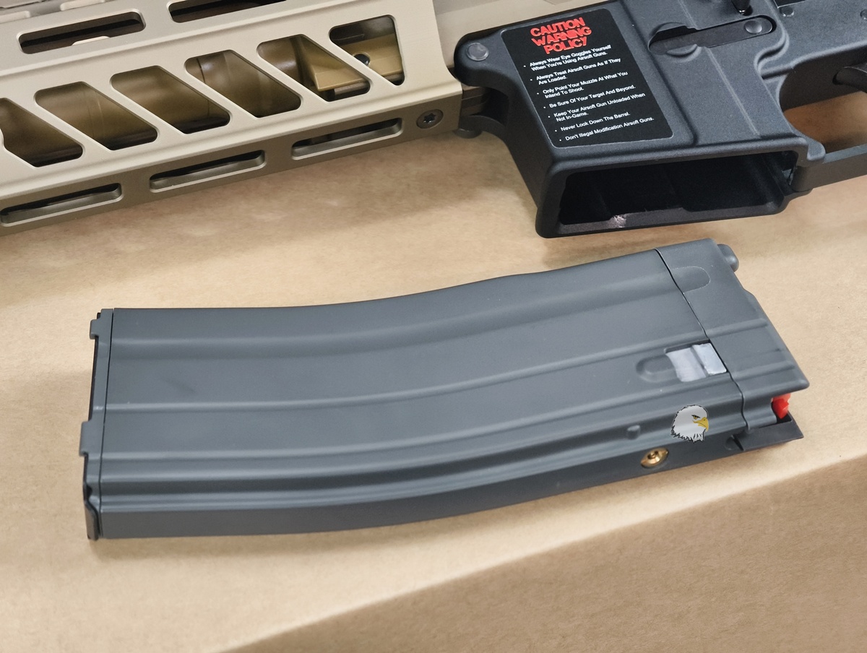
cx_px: 434
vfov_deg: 17.4
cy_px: 326
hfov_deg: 23.0
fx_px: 2132
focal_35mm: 85
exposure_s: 1/30
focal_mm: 22.48
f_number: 2.67
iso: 1037
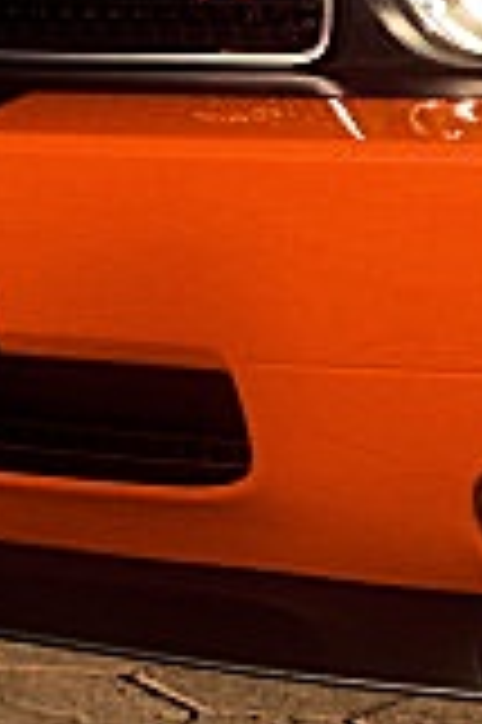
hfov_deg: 9.1
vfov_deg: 13.7
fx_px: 2999
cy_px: 126
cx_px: 545
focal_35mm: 149
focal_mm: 6.3
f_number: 2.8
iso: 50
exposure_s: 1/800
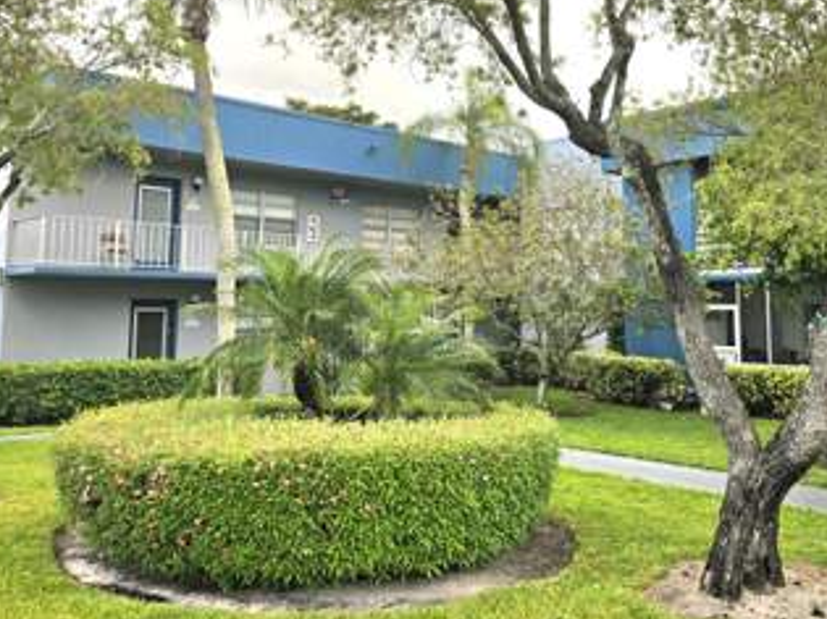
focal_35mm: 35
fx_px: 836
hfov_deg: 52.1
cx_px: 517
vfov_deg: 40.3
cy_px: 219
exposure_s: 1/10000
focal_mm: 6.5
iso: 64
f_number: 1.4
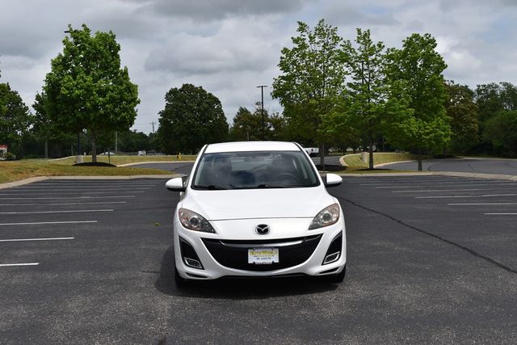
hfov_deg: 35.0
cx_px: 258
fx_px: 819
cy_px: 172
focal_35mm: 57
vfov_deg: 23.8
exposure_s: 1/400
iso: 100
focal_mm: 38
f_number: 10
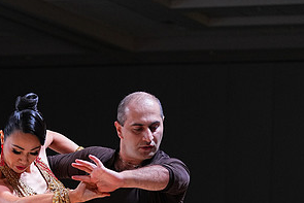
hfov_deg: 11.1
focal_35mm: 185
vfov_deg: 7.3
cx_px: 112
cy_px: 294
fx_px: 1563
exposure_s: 1/500
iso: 2000
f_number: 4
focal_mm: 94
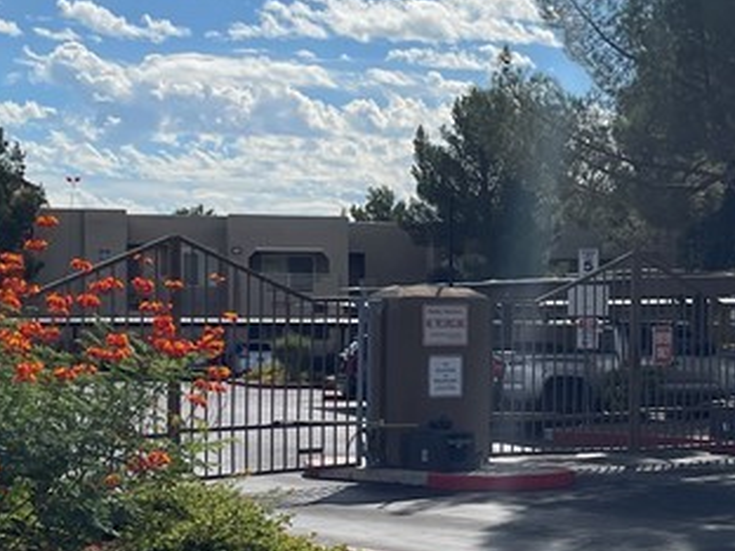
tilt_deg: -1.9
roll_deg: -0.1
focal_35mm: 82
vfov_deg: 18.0
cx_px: 554
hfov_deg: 23.6
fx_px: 1741
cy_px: 348
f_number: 1.6
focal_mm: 5.1
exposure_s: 1/7937
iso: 32
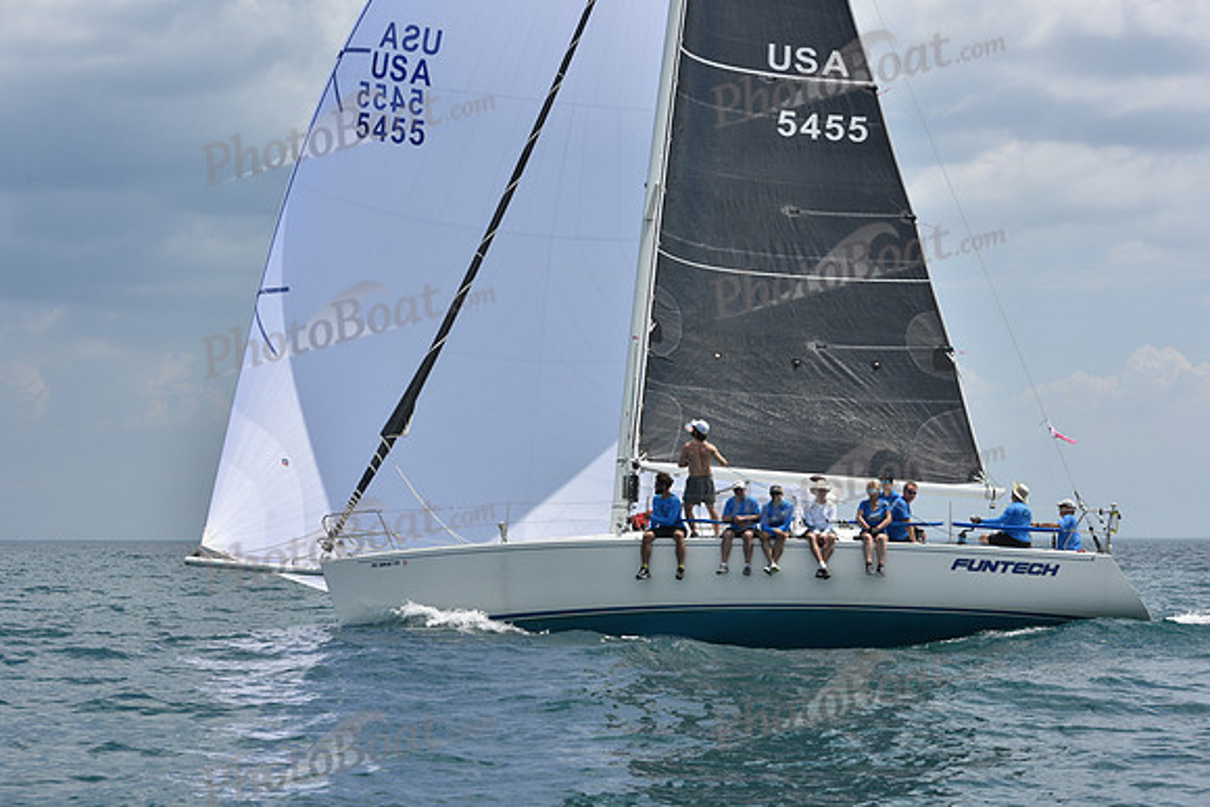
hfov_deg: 28.8
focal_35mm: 70
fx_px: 2353
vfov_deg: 19.5
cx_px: 605
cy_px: 404
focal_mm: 70
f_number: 9
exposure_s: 1/1250
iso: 250
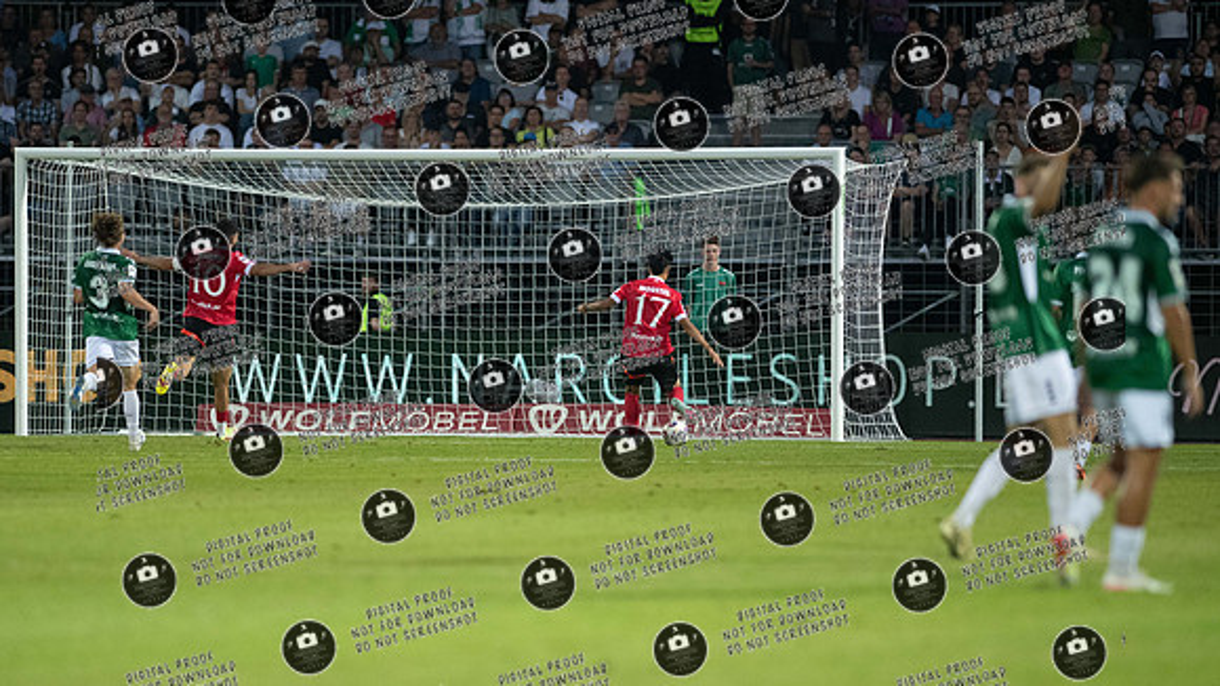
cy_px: 411
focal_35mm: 395
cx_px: 552
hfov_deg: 5.5
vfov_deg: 3.1
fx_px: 12764
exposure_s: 1/1250
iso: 4000
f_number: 3.2
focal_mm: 300
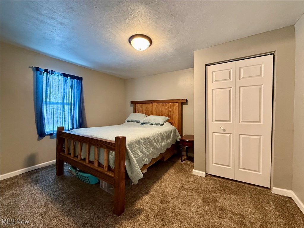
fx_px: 123
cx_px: 152
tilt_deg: -0.2
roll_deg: +0.5
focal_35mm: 14
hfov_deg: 102.1
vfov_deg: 85.7
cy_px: 114
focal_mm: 2.22
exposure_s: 1/60
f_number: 2.2
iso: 500
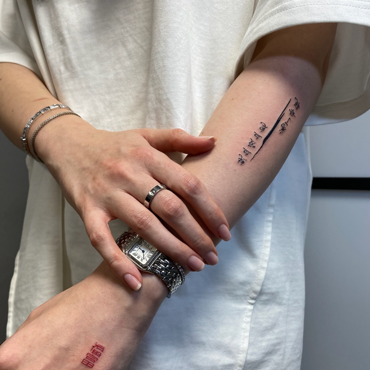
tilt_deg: -3.9
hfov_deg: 52.5
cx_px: 184
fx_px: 375
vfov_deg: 52.2
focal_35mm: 31
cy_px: 223
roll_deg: -1.0
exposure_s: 1/100
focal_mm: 4.25
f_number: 1.8
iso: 64
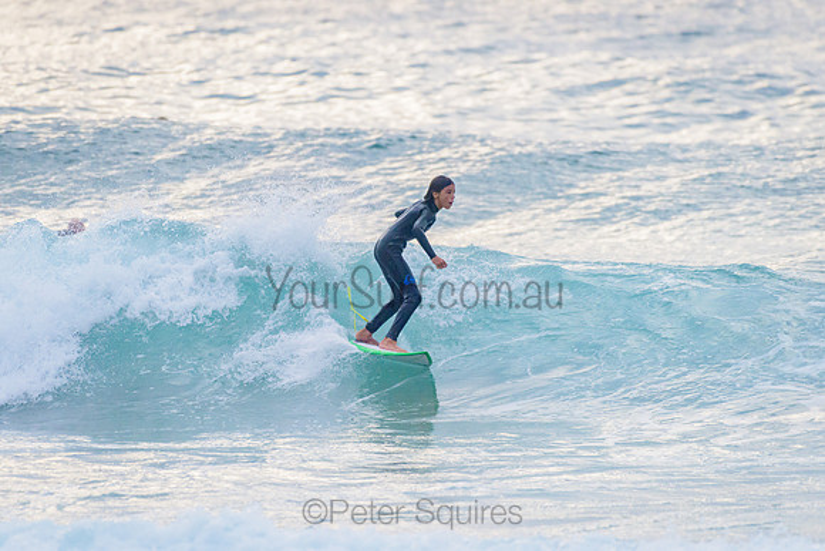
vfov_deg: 2.2
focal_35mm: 613
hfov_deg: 3.4
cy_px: 270
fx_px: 14054
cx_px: 400
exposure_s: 1/2000
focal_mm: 500
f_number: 5.6
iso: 800
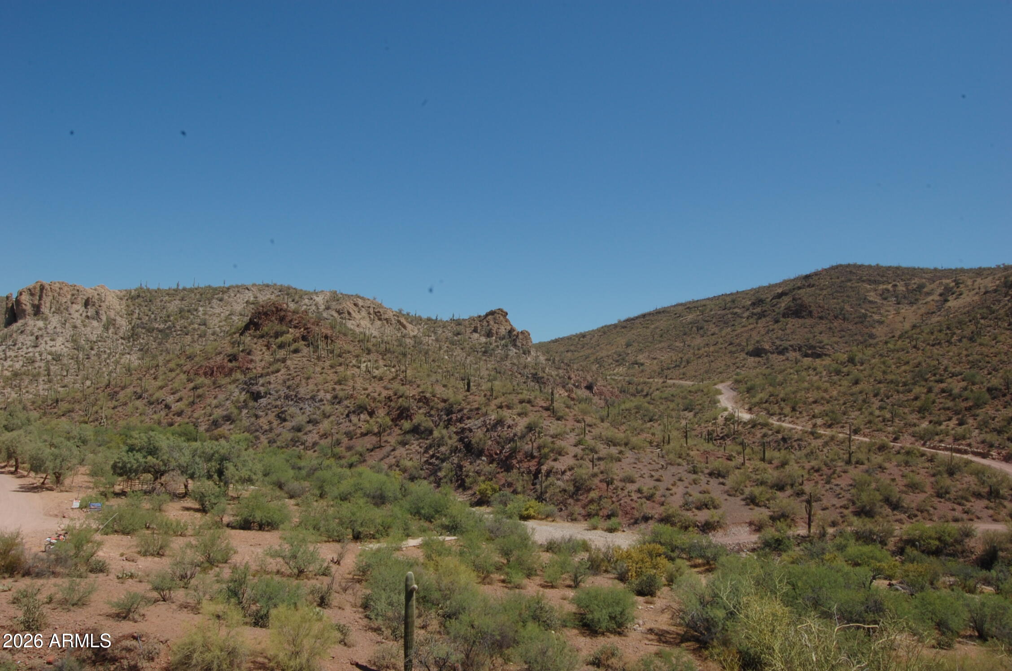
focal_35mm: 27
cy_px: 336
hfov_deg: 67.5
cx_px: 506
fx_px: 758
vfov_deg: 47.8
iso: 200
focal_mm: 18
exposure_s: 1/80
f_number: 18
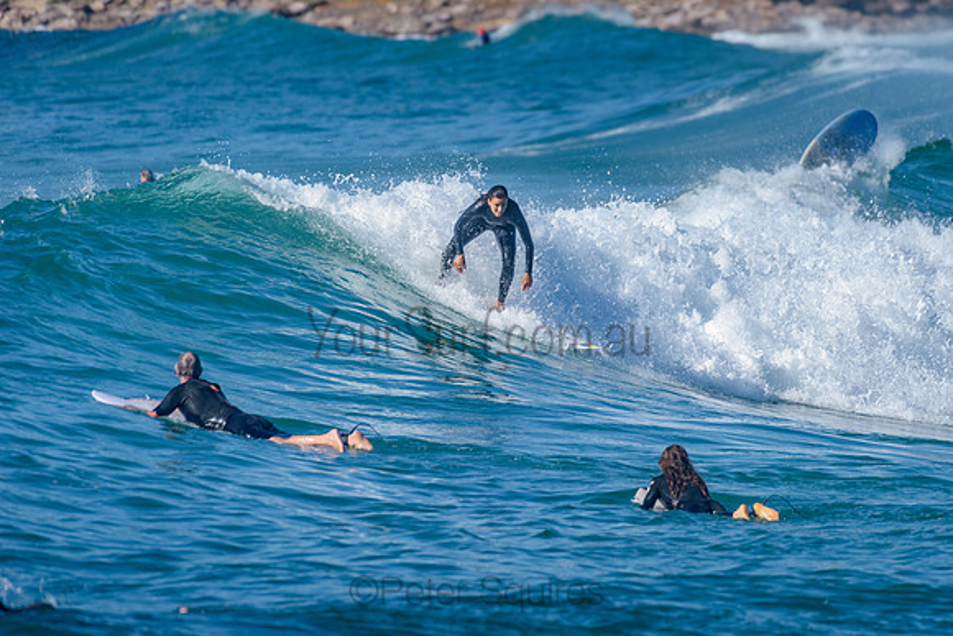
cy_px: 264
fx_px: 16225
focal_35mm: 613
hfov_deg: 3.4
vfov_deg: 2.2
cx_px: 584
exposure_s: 1/2000
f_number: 5.6
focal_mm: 500
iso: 140
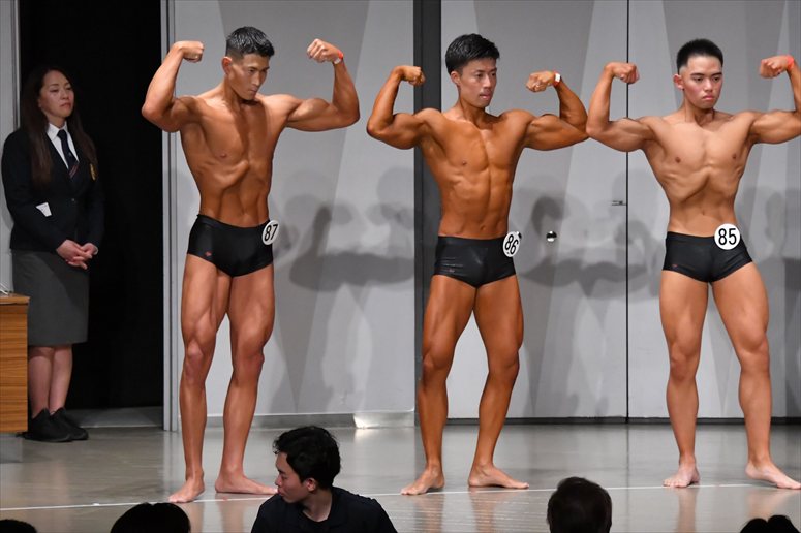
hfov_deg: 9.5
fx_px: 4826
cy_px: 266
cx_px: 400
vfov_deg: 6.3
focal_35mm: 217
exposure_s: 1/400
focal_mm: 145
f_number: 5.6
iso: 6400
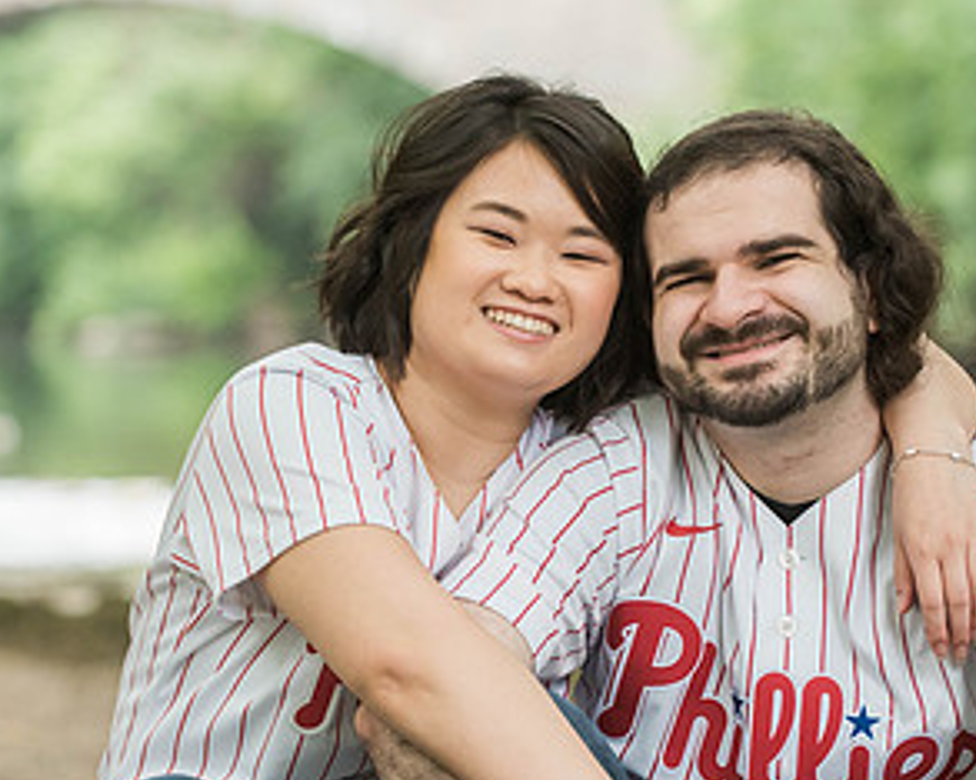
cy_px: 446
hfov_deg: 8.3
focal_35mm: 233
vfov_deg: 6.6
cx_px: 418
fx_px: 6726
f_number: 4
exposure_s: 1/200
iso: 1600
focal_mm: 116
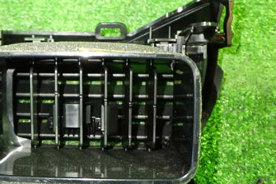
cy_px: 100
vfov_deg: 29.2
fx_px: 353
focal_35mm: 46
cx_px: 90
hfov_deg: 42.1
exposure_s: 1/20
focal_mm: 5.79
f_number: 2.4
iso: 800
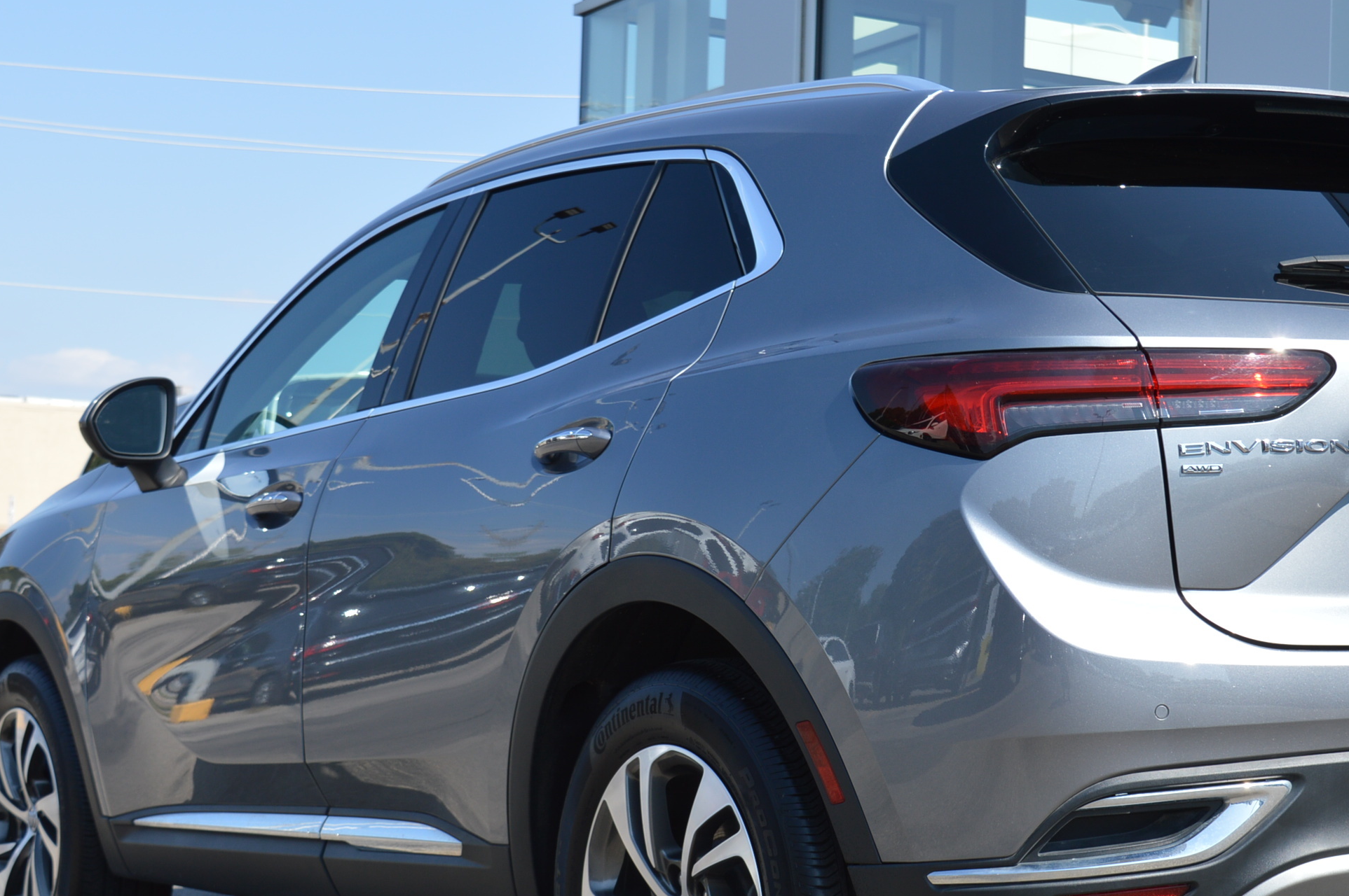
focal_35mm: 75
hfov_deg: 26.9
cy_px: 614
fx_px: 2808
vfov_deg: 18.1
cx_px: 900
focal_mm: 32
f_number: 8
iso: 100
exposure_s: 1/250
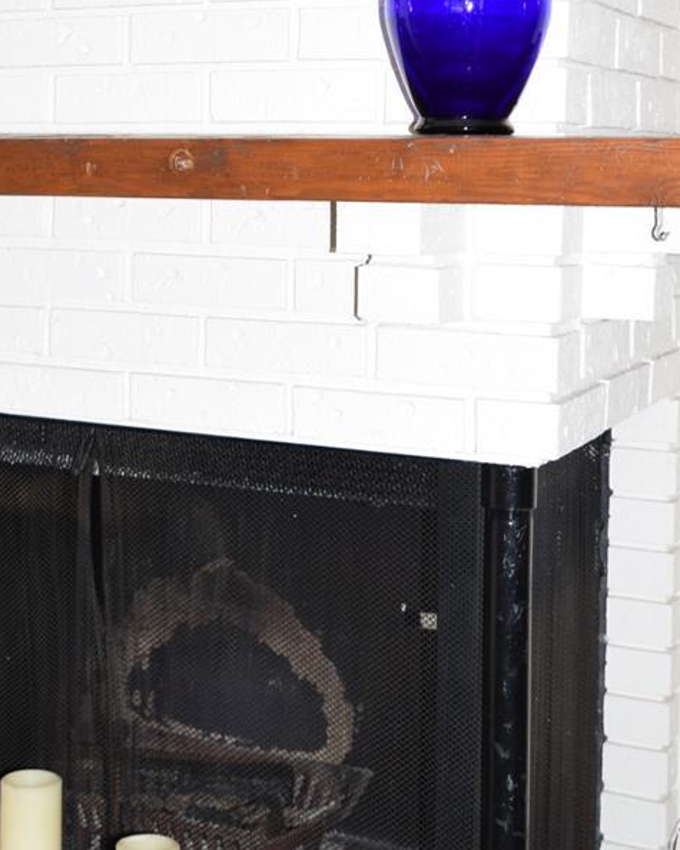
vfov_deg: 29.3
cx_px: 180
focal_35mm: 64
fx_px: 1610
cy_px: 265
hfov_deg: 23.6
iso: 100
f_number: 3.5
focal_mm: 18
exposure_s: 1/60
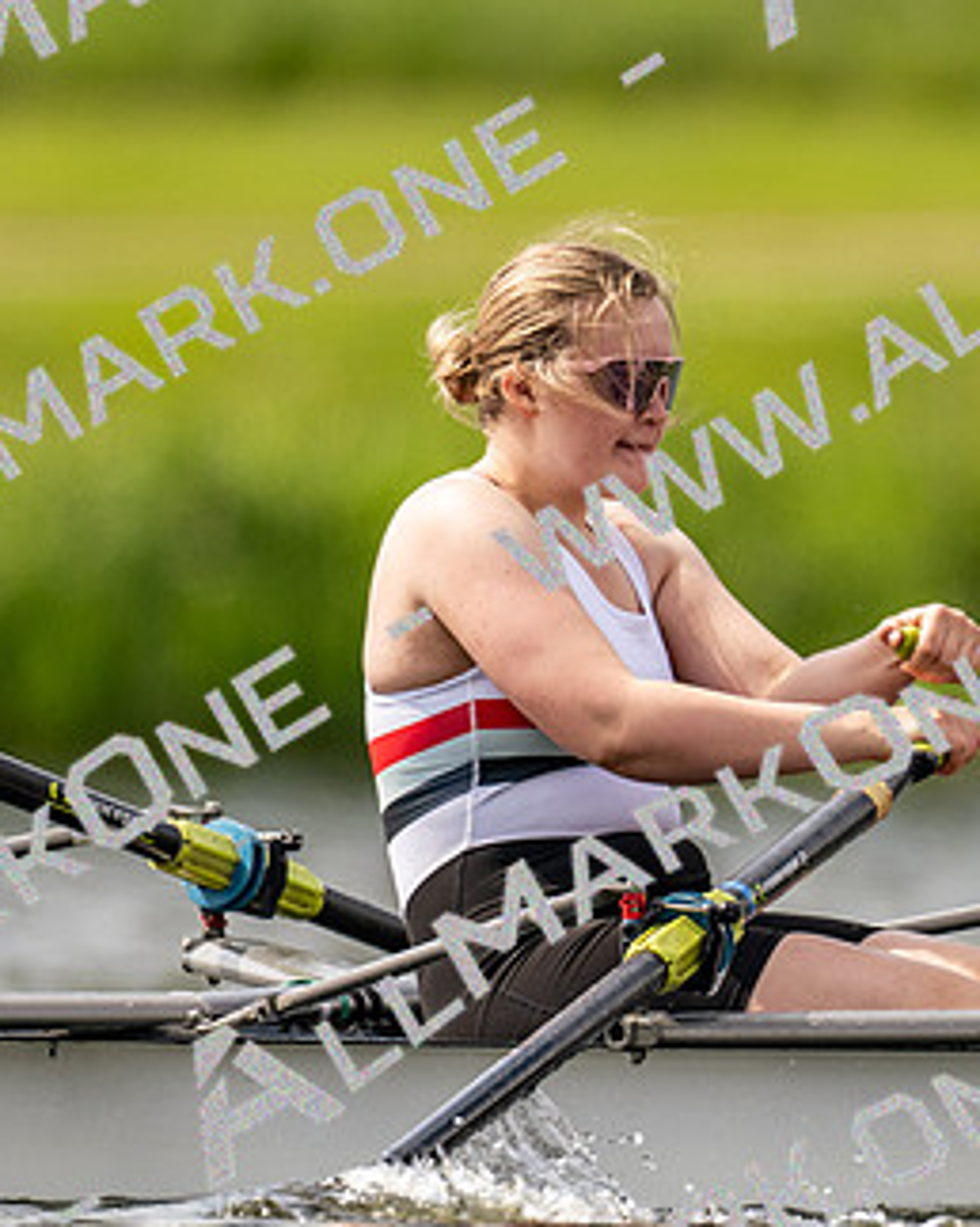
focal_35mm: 1518
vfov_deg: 1.3
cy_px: 604
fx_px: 55088
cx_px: 961
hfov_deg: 1.0
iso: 320
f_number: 4
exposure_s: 1/2500
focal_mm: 600
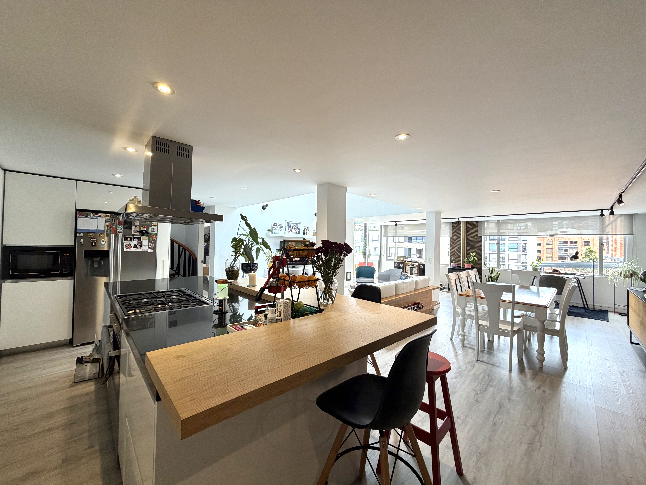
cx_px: 323
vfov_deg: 85.7
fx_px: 261
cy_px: 242
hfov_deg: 102.1
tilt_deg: +1.0
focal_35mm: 14
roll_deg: -0.8
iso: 160
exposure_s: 1/120
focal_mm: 2.22
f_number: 2.2
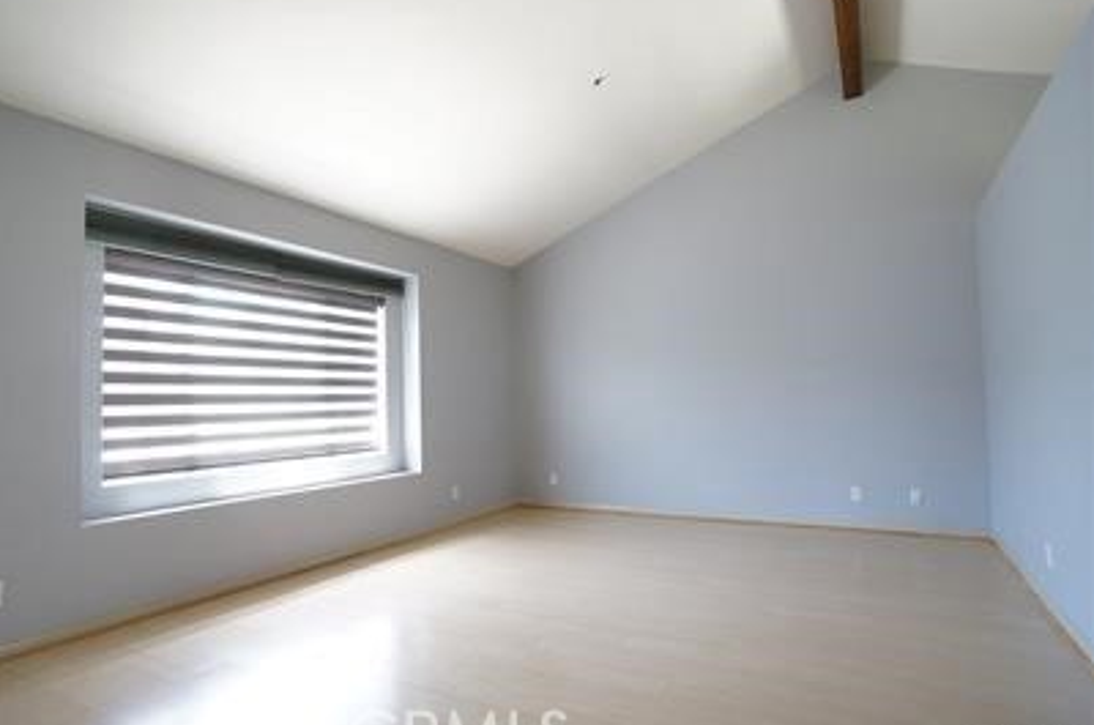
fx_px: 819
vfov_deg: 47.7
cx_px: 481
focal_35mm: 27
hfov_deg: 67.3
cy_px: 367
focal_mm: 16
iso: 200
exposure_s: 1/2
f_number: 6.3
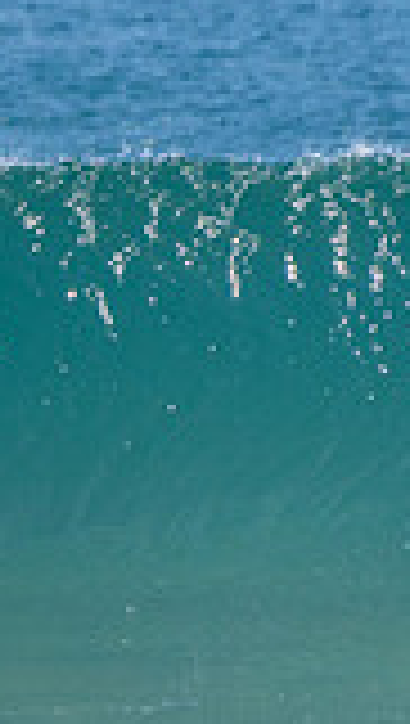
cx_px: -730
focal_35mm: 1884
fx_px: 36280
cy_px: 375
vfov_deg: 1.1
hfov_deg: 0.6
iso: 180
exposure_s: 1/2000
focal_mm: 500
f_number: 5.6
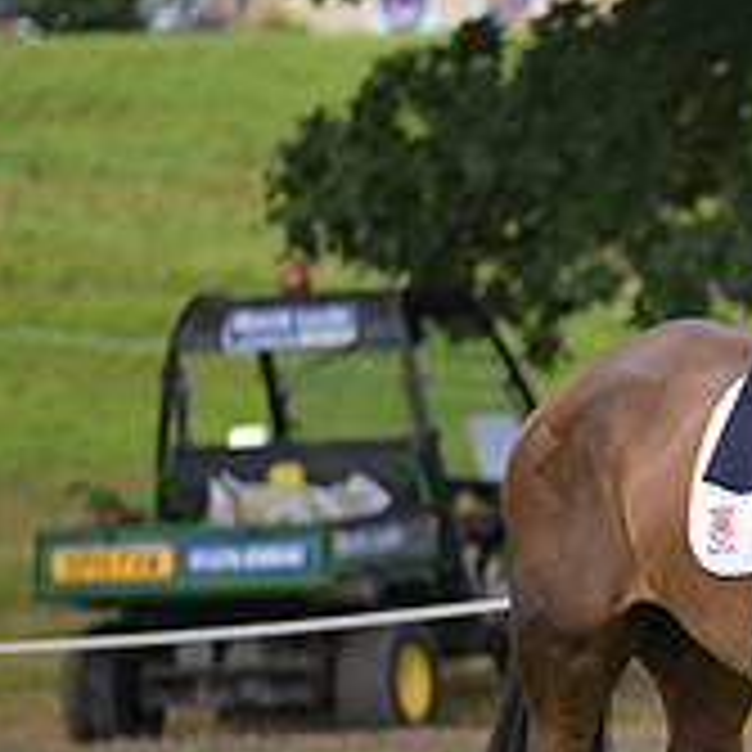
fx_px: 14526
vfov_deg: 3.0
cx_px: 1252
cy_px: 561
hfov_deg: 3.0
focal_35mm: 591
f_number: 3.2
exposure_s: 1/1250
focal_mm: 200
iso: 500
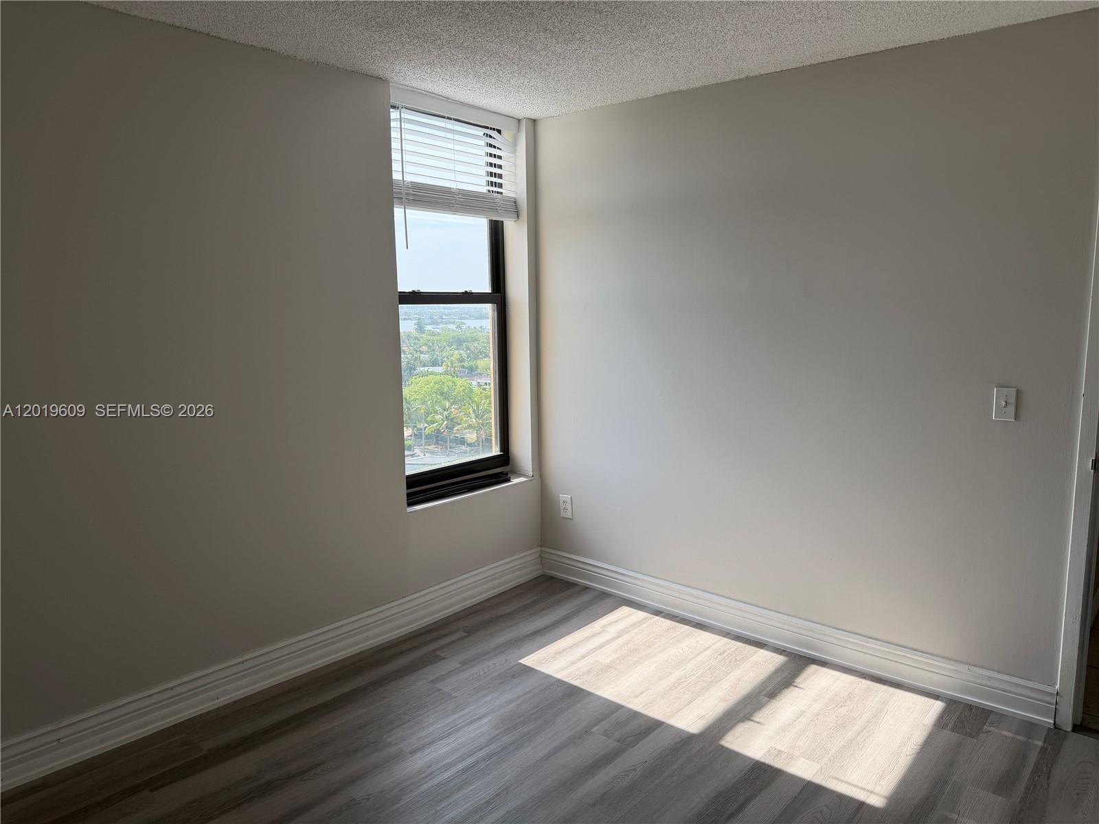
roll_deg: +0.8
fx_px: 762
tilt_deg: -7.8
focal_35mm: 24
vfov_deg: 56.8
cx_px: 550
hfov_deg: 71.6
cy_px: 412
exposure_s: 1/1464
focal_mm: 6.76
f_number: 1.78
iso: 100
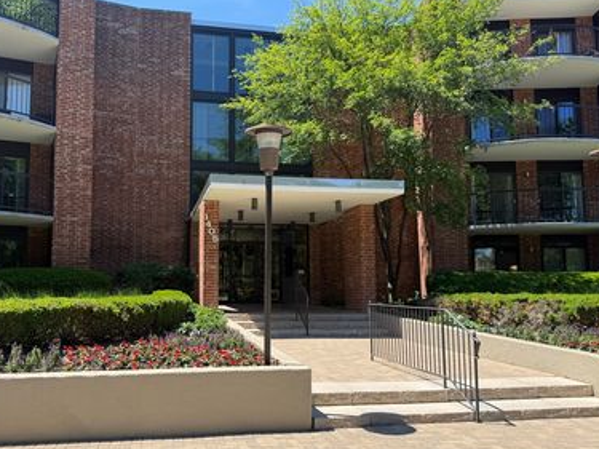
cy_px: 229
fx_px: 554
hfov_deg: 56.5
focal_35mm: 32
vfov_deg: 44.1
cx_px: 251
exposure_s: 1/2370
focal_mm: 6.76
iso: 80
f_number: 1.78
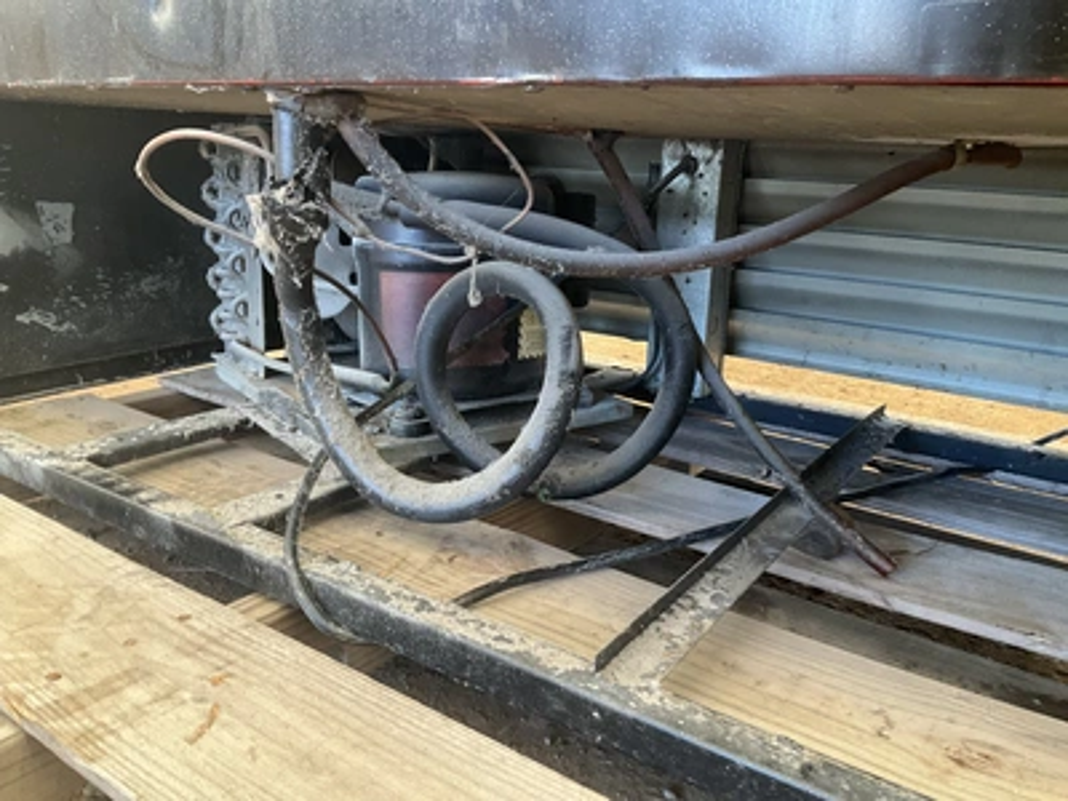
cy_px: 400
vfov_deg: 48.2
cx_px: 534
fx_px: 895
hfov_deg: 61.7
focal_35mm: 29
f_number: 1.8
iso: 64
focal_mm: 3
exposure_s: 1/73
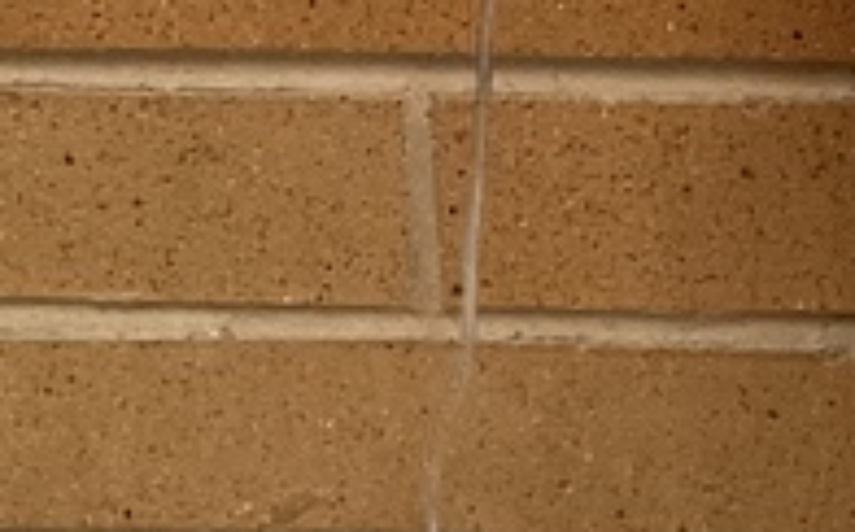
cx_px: 1287
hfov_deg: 12.4
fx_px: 3747
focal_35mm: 161
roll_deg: -0.4
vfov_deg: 7.4
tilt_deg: -19.4
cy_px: -885
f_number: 1.8
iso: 160
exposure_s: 1/60
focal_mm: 3
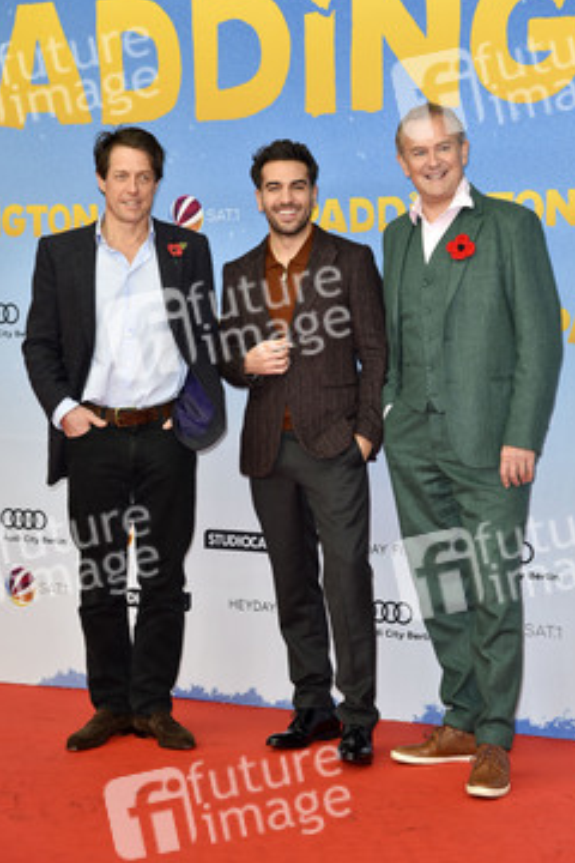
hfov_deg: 15.0
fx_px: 2180
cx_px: 297
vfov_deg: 22.4
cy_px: 443
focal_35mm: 91
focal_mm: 82
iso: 640
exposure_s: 1/200
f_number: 5.6
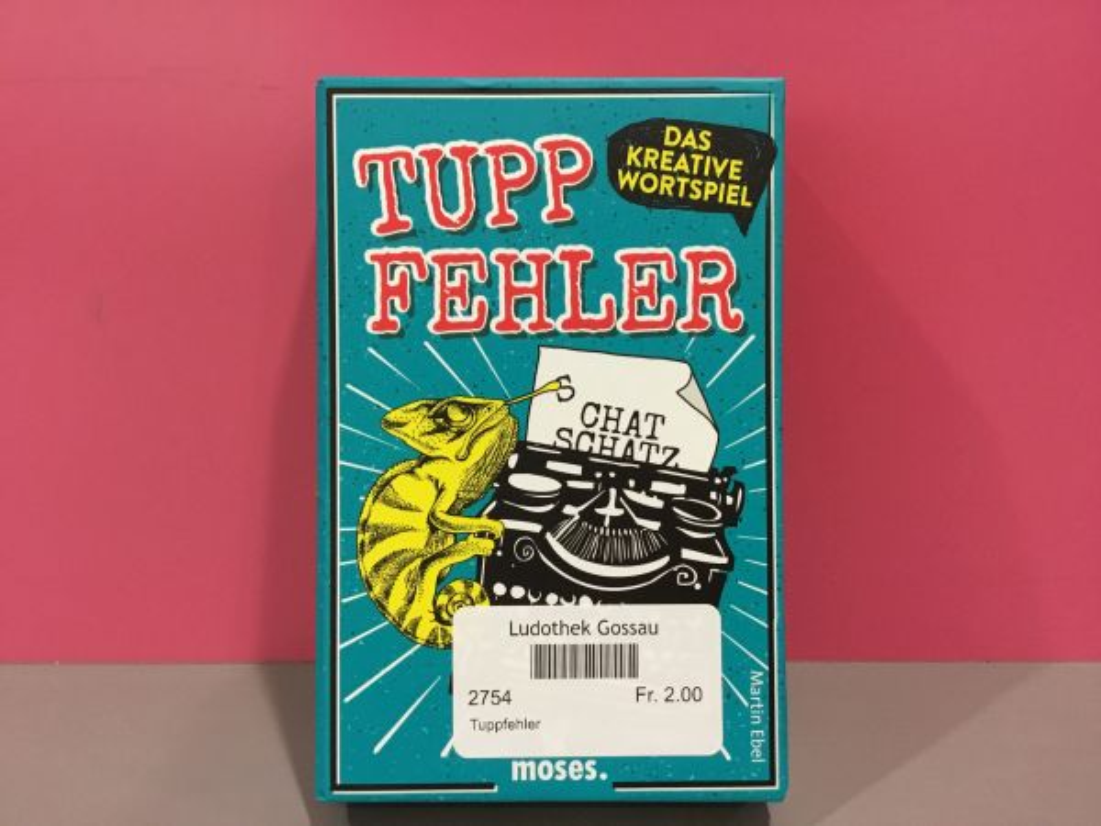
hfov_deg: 58.4
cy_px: 413
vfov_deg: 45.4
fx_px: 986
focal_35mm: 31
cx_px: 550
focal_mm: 3.3
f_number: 2.4
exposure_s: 1/33
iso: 200
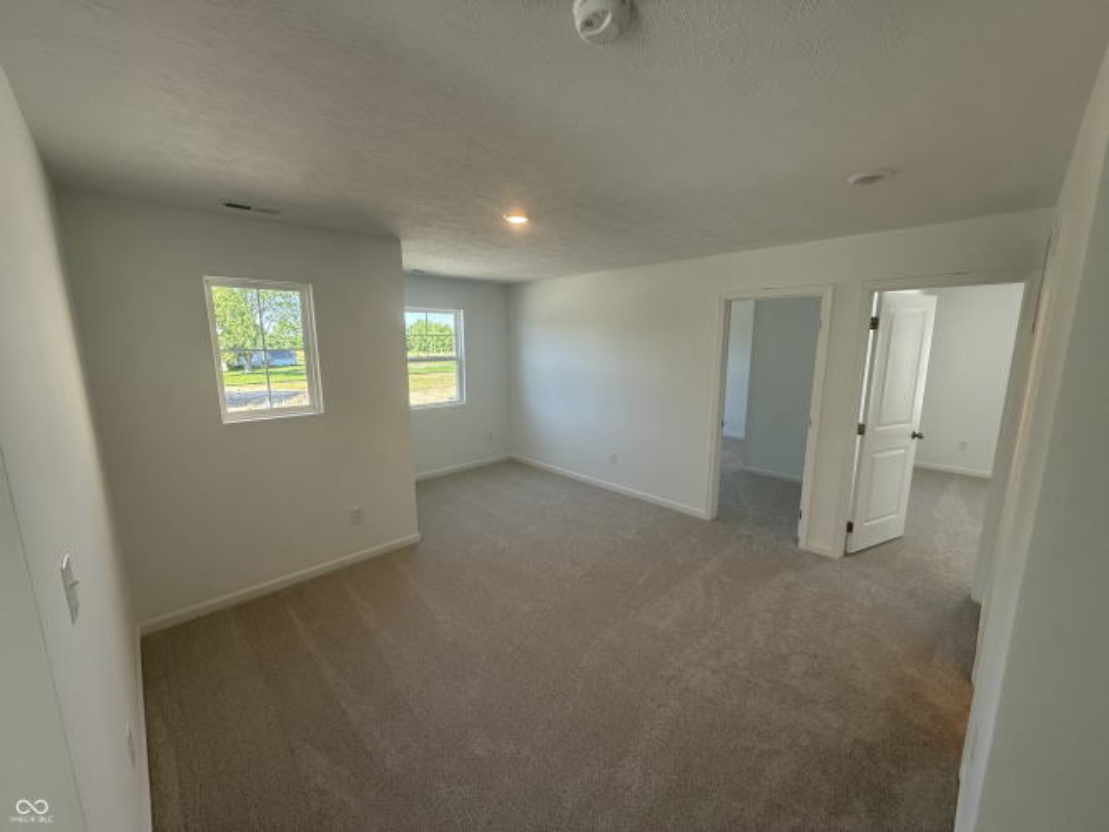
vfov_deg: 85.7
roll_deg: -0.2
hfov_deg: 102.1
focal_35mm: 14
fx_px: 448
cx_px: 554
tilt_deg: -9.4
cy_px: 416
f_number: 2.2
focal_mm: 2.22
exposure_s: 1/120
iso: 80
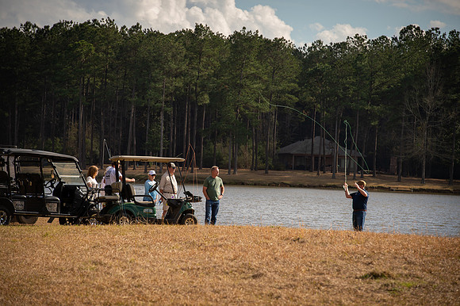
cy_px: 153
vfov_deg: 7.0
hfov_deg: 10.6
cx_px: 230
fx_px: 2490
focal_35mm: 195
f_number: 7.1
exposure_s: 1/400
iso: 160
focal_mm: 195
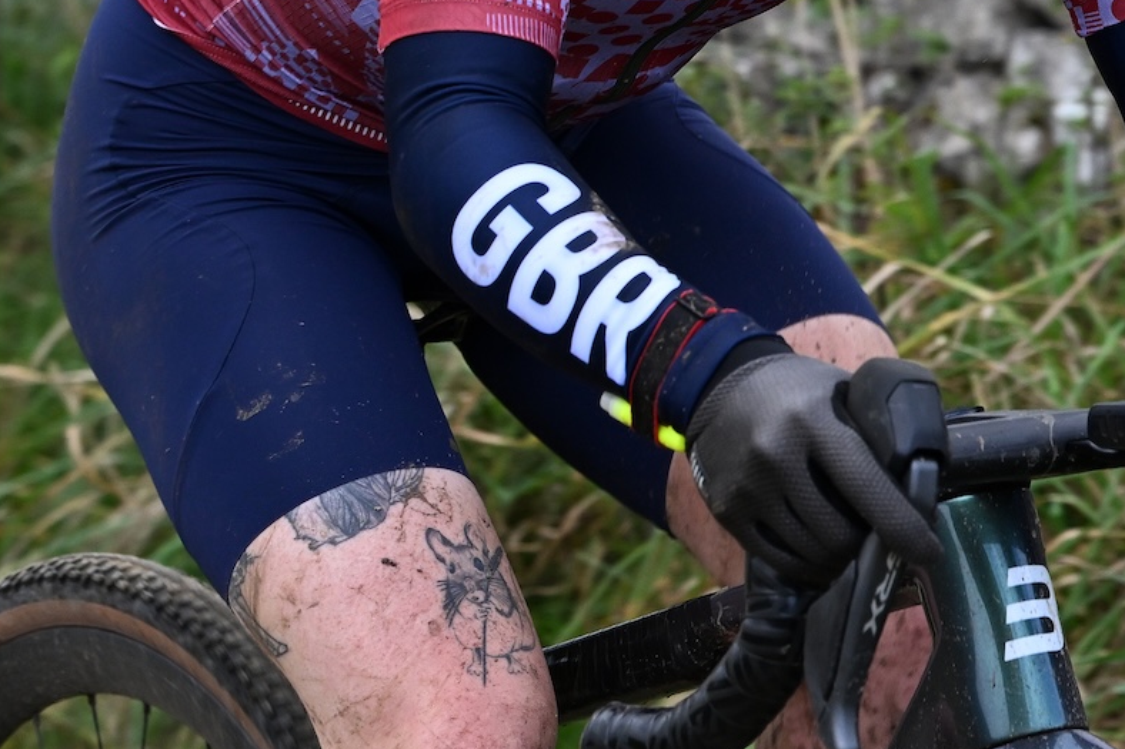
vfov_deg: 5.0
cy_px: -156
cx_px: 1126
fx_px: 8466
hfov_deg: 7.6
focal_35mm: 271
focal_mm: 89
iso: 800
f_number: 5.6
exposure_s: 1/1000
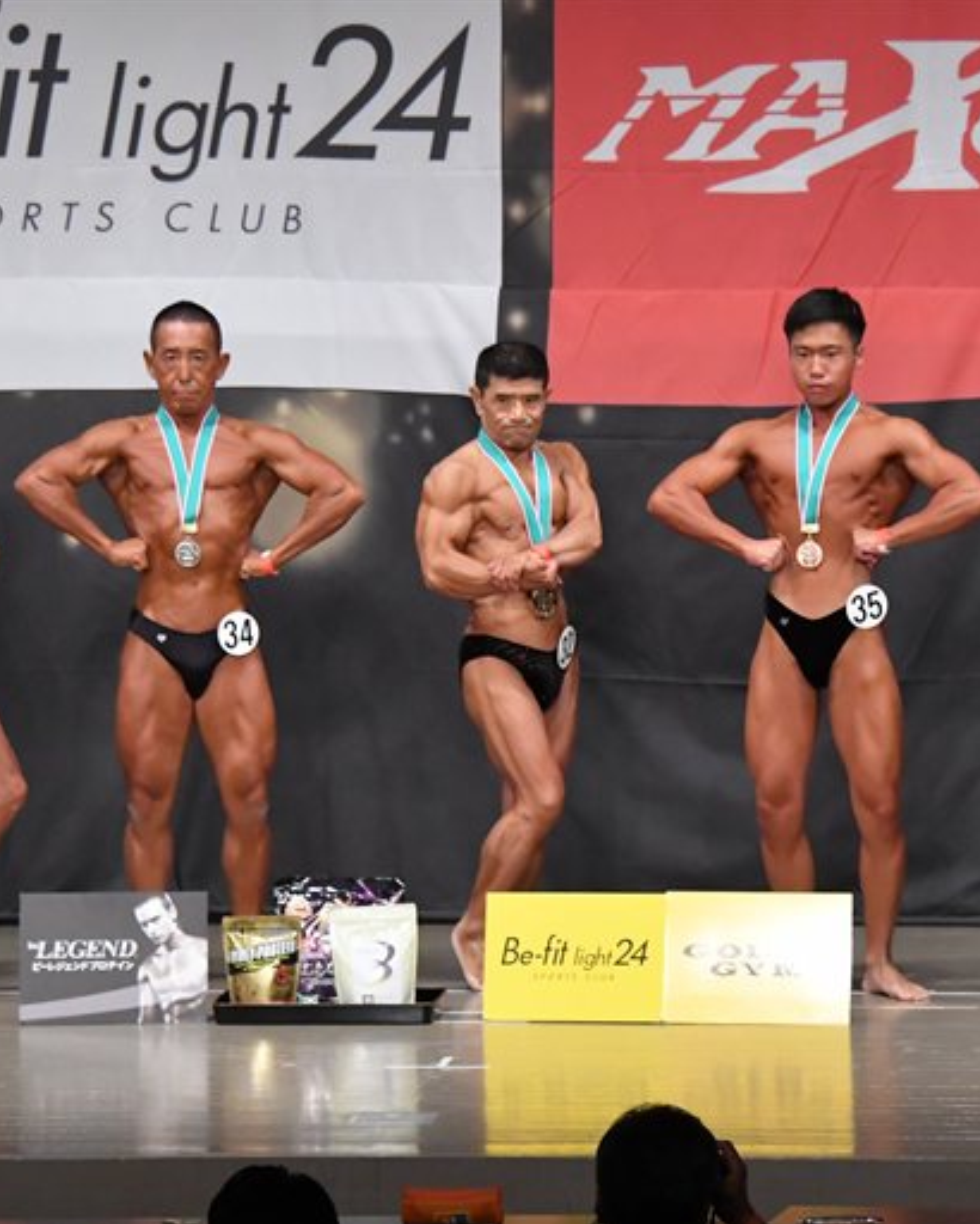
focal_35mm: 213
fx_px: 7718
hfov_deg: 7.3
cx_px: 649
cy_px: 614
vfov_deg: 9.1
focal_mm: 100
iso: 5000
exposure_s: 1/400
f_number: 5.6
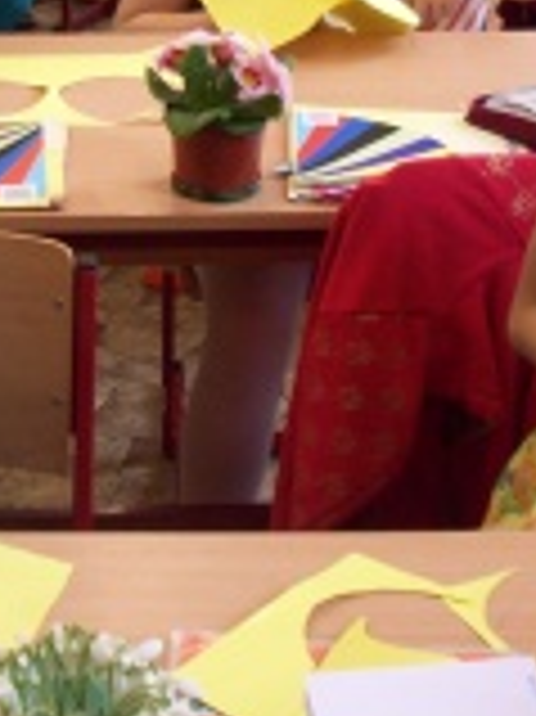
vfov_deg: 18.3
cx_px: 158
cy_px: 18
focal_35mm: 105
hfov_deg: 14.0
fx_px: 2171
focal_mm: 6.2
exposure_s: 1/45
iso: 82
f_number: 2.8
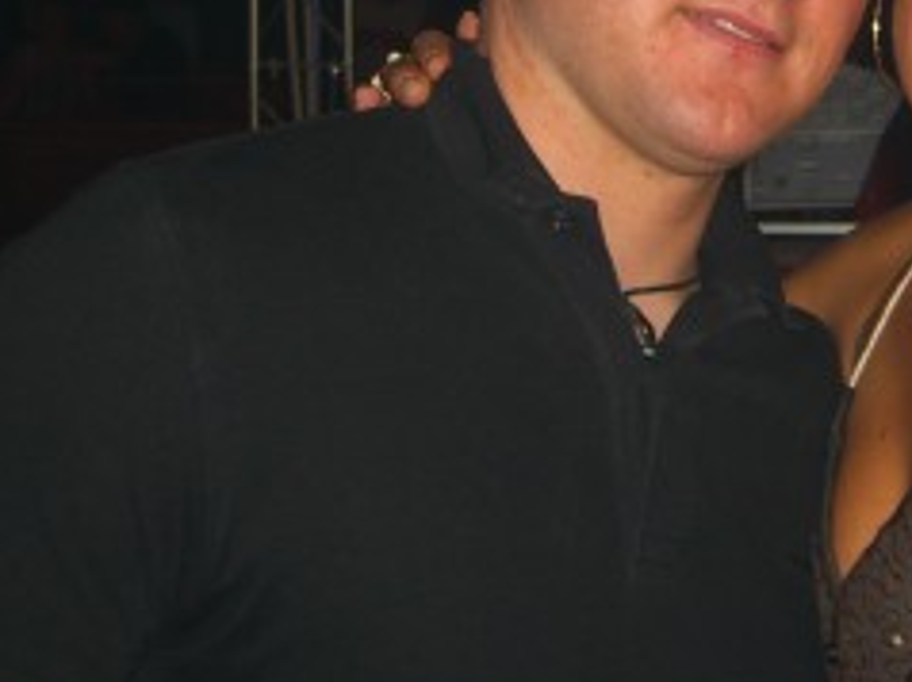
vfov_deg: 15.2
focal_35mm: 96
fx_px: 2527
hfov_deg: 20.2
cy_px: 61
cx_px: 778
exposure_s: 1/60
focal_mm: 7.9
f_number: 2.8
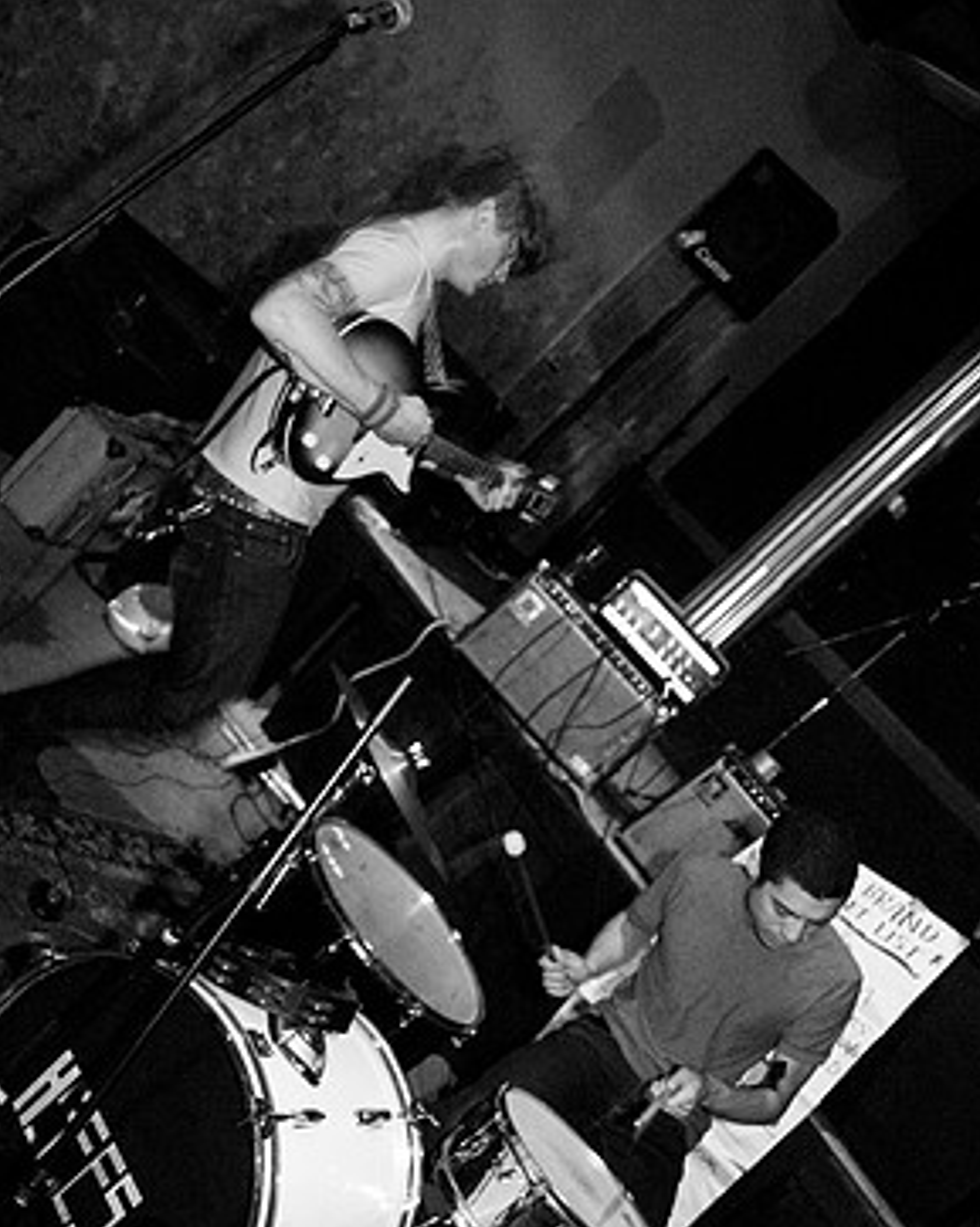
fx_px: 1271
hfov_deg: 42.2
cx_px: 500
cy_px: 725
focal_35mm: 35
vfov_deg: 51.3
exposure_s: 1/20
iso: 1600
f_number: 2.8
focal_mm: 20
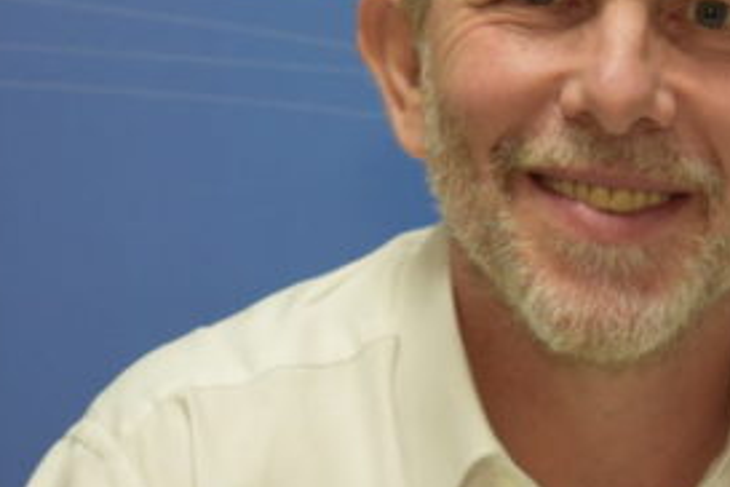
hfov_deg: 8.8
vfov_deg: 5.9
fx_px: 4712
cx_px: 575
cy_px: 179
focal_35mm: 232
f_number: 5.6
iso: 1100
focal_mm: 55
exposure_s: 1/60
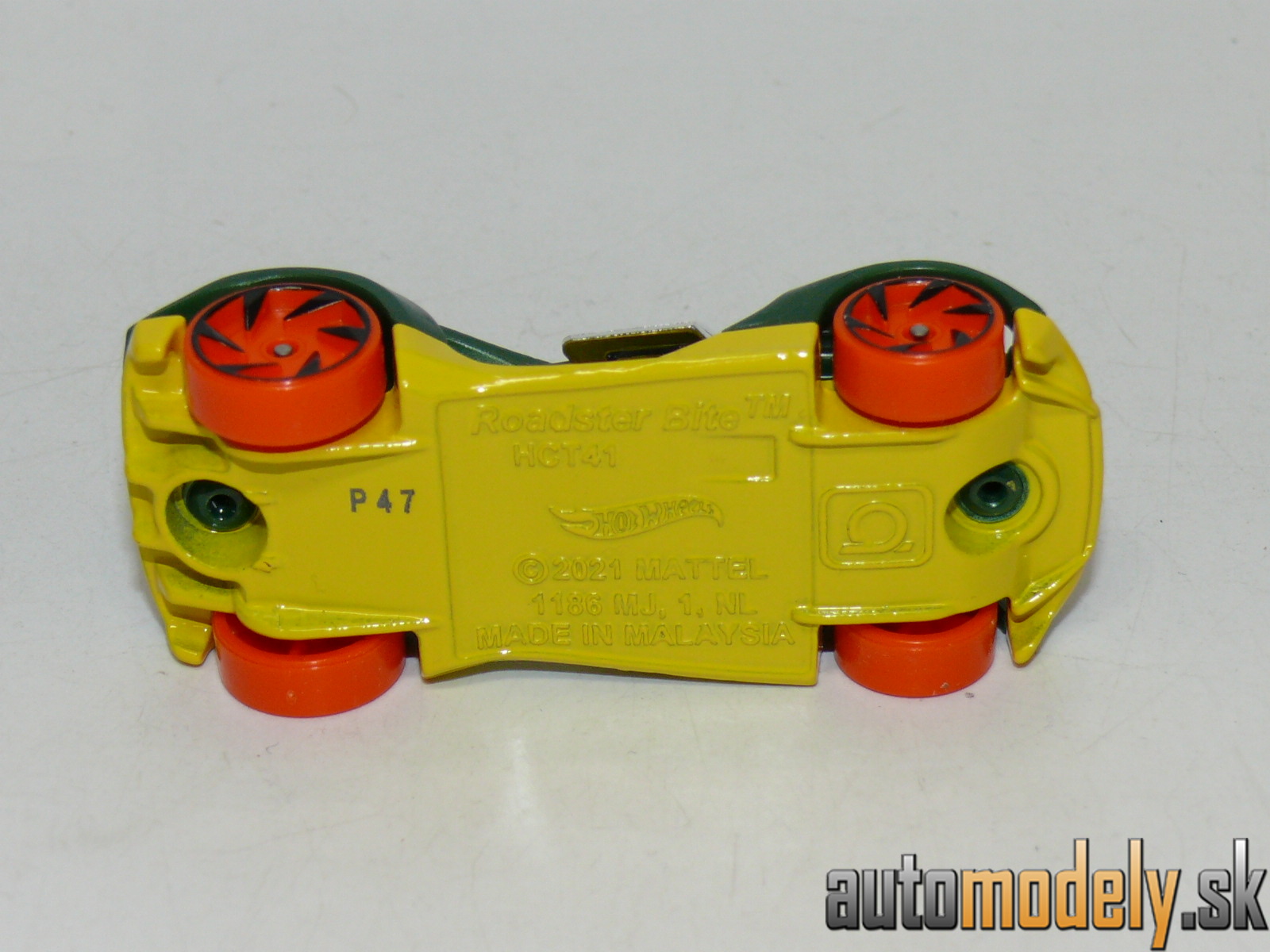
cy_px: 476
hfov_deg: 19.3
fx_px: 3742
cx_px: 635
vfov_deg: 14.5
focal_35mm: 102
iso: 100
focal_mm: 13.3
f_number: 4
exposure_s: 1/30
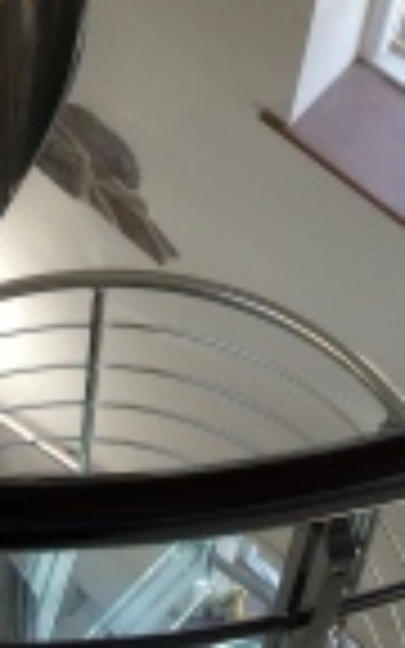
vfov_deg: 17.8
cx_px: 45
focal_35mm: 109
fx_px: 1925
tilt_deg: -47.5
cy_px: -207
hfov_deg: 11.9
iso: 50
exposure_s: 1/120
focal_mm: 4.15
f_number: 2.2
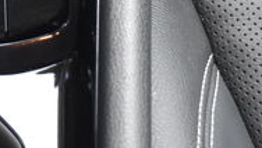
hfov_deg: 9.4
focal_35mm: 226
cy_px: -258
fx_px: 1569
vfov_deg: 5.2
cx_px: -72
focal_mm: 27
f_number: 4
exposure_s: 1/60
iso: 1400
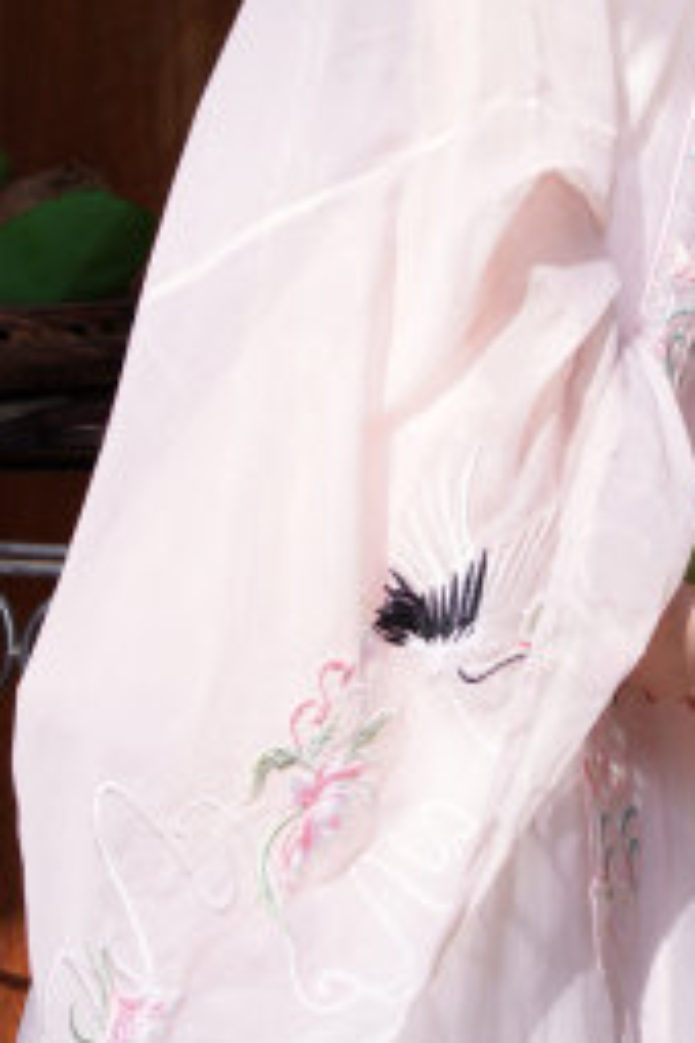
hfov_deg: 16.1
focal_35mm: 84
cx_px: 601
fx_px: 2432
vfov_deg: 22.9
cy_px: -70
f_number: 4
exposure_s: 1/640
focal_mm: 35
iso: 100
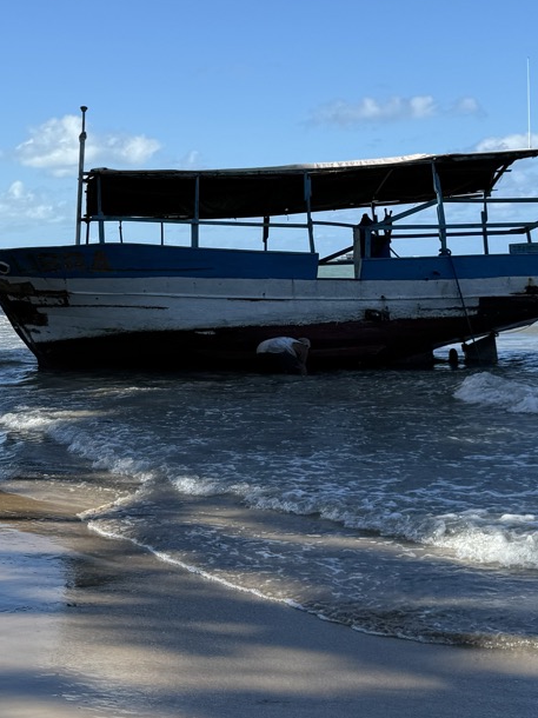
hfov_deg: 22.4
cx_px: 9
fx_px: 1306
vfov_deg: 30.7
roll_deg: +1.5
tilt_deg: +0.1
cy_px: 293
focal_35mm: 63
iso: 80
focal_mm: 6.76
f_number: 1.78
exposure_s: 1/4310
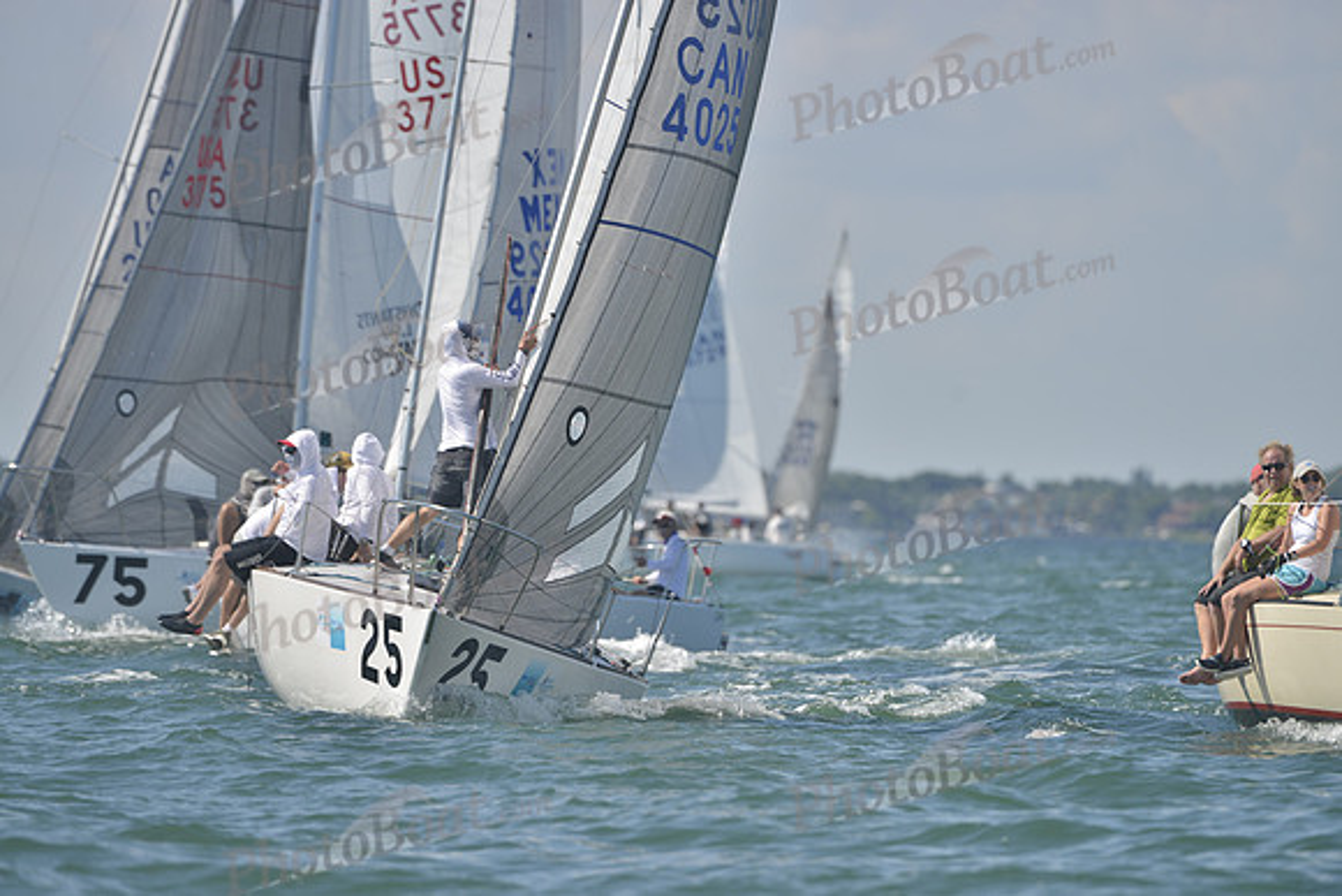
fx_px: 14914
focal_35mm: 400
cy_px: 448
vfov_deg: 3.4
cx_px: 671
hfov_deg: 5.2
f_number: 6.3
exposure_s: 1/1250
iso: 200
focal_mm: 400
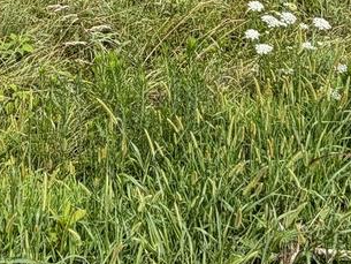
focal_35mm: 66
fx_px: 669
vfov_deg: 17.0
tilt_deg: -9.8
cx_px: 76
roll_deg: +0.8
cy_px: -252
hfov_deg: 28.8
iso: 25
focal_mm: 2.22
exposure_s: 1/770
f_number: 2.2
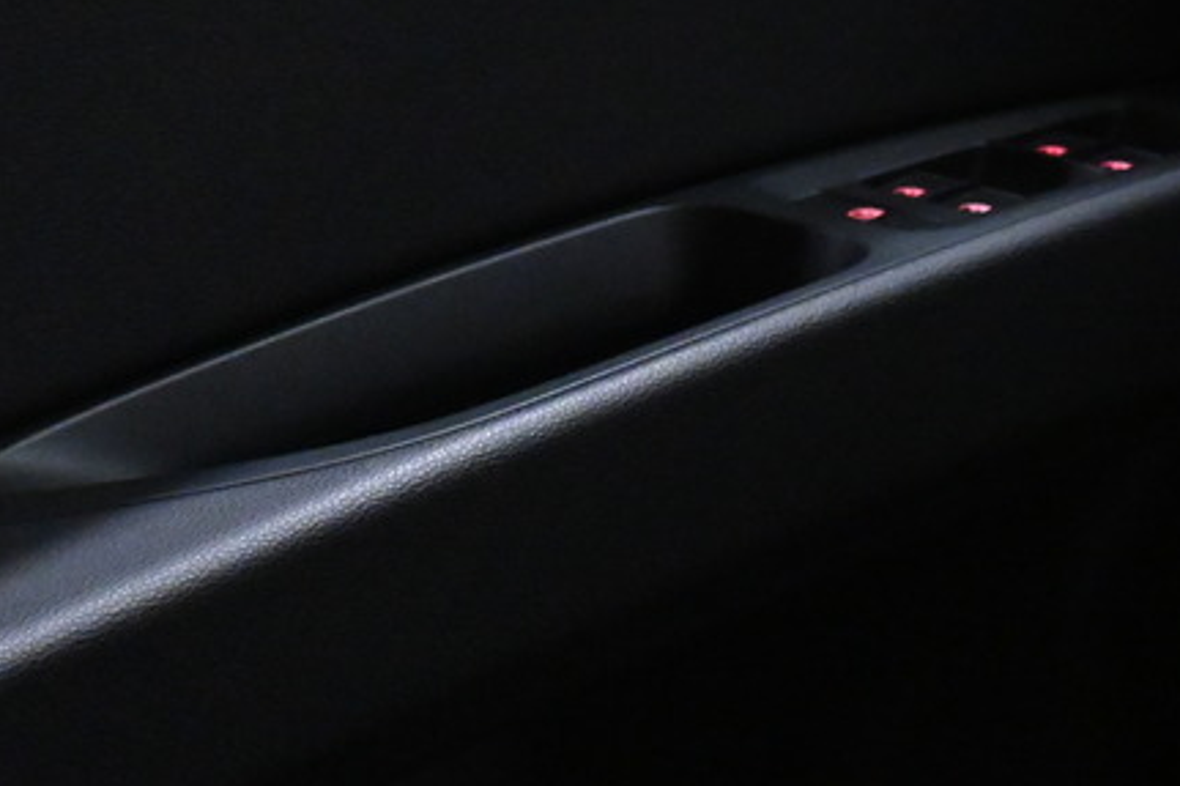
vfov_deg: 9.4
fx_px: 4616
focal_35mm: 141
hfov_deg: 13.0
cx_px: 2212
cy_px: -515
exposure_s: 1/80
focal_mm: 25
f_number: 4.2
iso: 3200
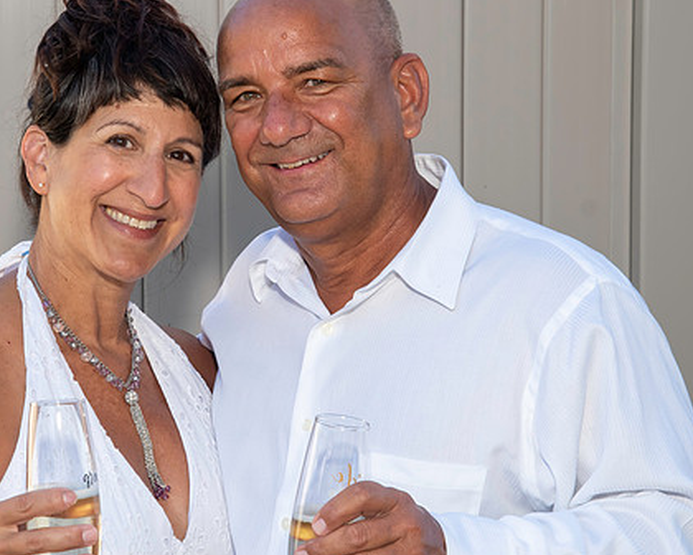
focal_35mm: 134
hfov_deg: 14.3
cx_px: 179
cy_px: 249
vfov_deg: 11.5
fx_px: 2748
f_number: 8
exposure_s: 1/250
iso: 400
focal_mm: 52
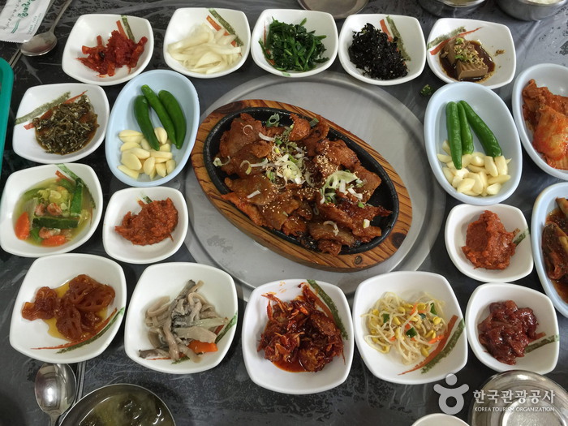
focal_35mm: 29
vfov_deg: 48.2
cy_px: 213
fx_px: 476
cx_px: 284
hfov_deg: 61.7
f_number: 2.2
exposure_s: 1/15
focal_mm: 4.15
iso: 40
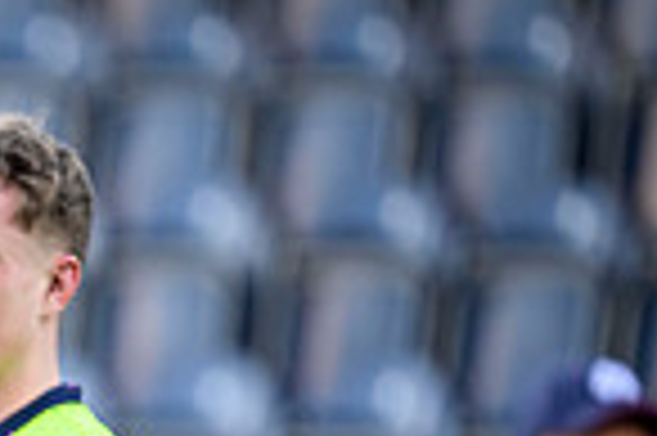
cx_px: -626
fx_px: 29003
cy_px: 641
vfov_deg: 0.9
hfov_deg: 1.3
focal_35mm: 1591
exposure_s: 1/1250
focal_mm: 400
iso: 1250
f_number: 3.2
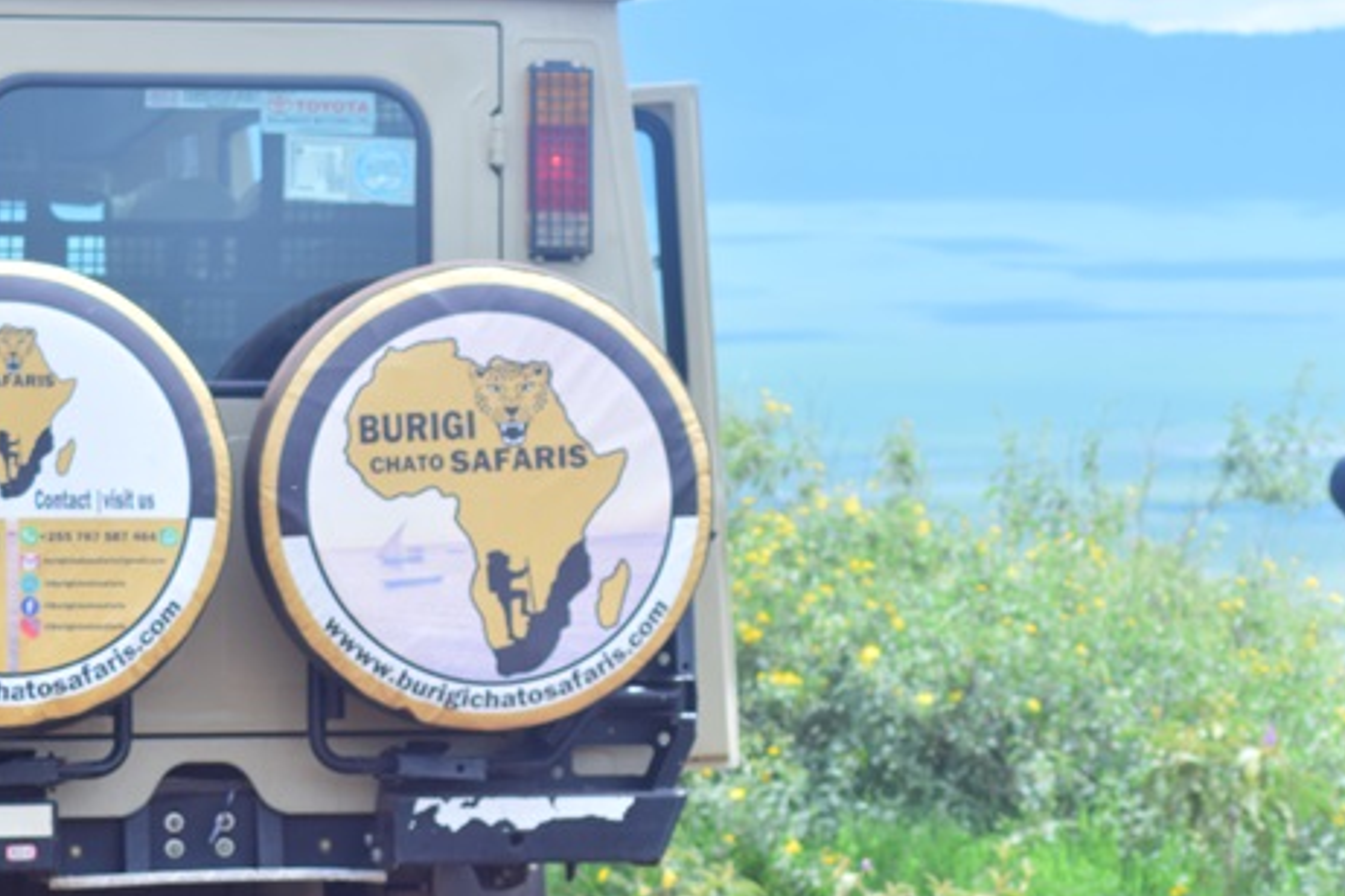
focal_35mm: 195
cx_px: 1036
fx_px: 7280
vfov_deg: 7.0
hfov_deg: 10.5
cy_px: 679
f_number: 4
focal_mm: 75
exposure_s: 1/400
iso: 200
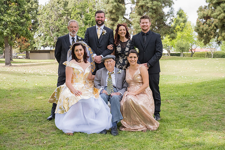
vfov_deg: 29.3
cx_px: 112
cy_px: 75
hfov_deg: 42.7
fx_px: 288
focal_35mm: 46
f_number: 6.3
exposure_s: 1/1000
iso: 1250
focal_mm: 46
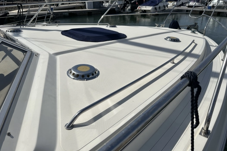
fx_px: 164
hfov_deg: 69.4
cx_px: 112
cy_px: 64
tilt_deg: -20.6
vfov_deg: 49.4
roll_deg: +0.4
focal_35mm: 26
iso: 80
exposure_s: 1/18519
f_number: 1.78
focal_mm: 6.86
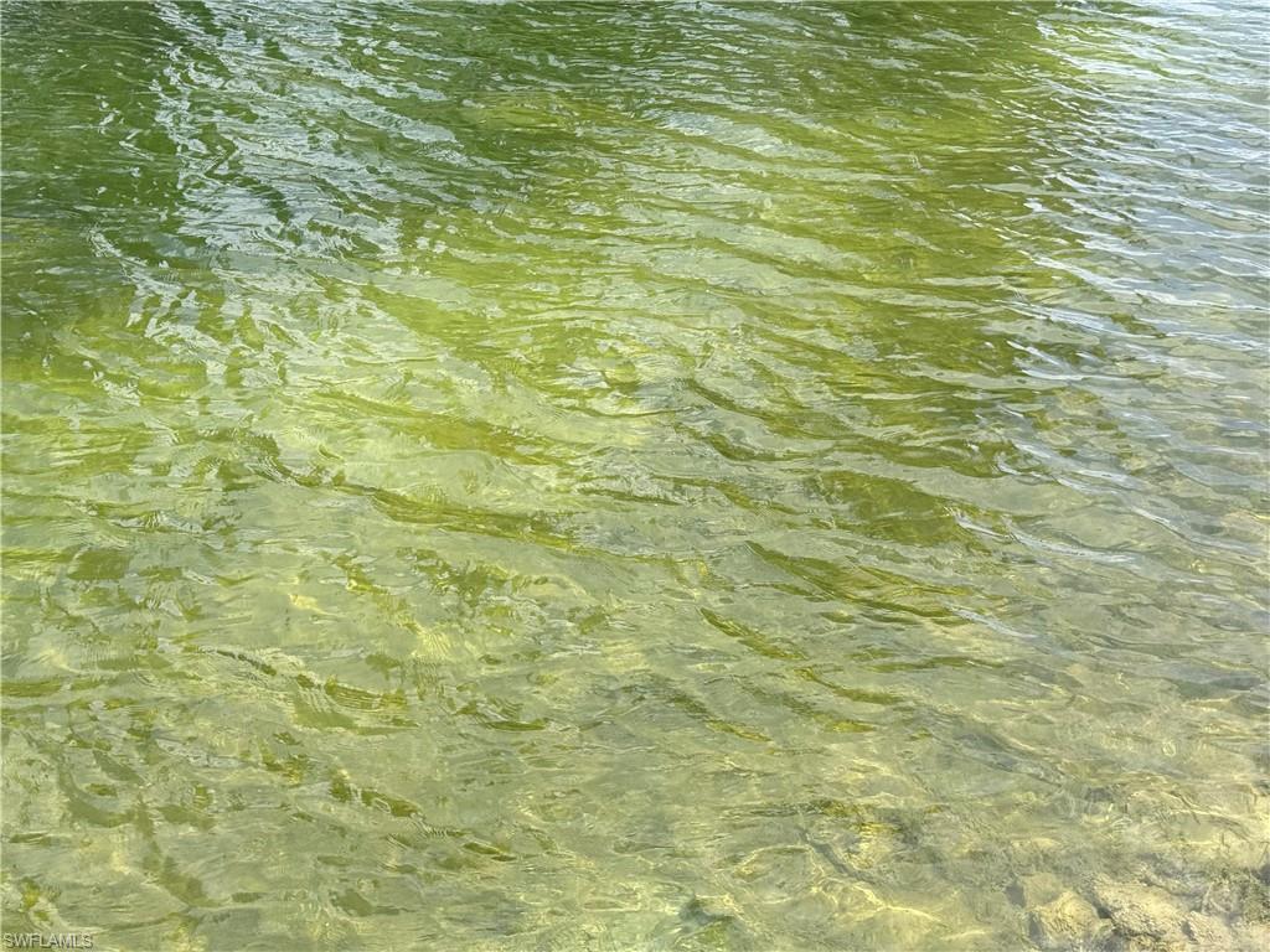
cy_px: 476
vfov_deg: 30.3
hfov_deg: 39.7
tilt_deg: -27.6
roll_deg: -0.6
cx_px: 635
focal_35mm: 48
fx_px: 1761
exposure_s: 1/3891
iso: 80
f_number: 1.78
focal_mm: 6.76
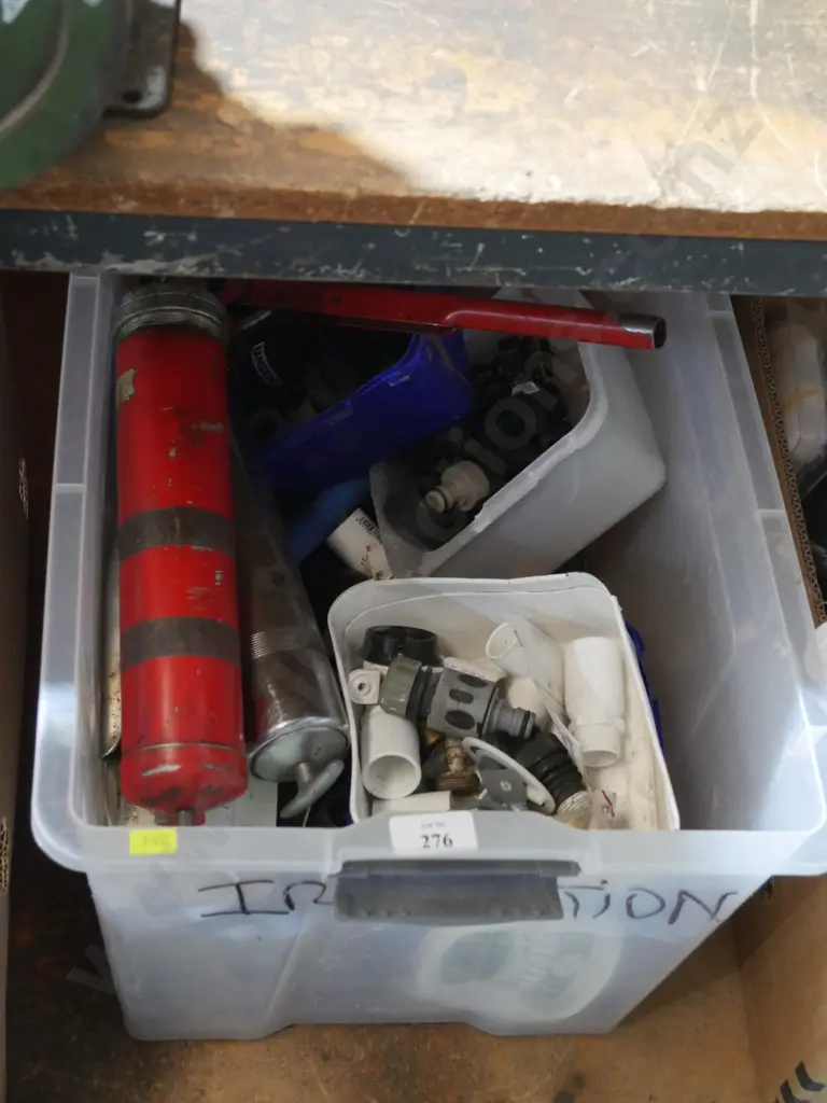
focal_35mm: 50
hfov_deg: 29.1
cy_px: 552
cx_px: 414
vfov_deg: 38.2
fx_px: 1593
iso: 3200
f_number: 5.3
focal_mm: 25
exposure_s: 1/40
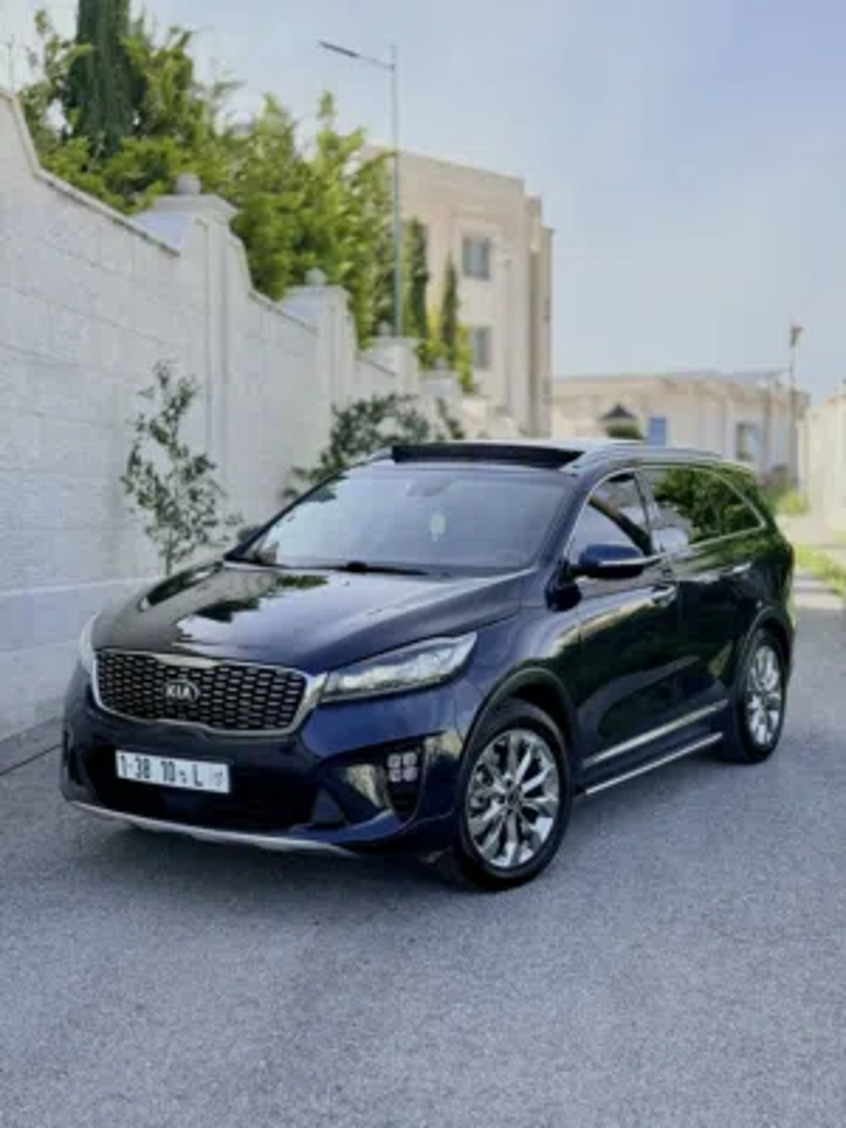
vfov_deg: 39.7
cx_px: 423
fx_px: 1564
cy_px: 564
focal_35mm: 48
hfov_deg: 30.3
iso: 100
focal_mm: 6.76
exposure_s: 1/769
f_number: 1.78
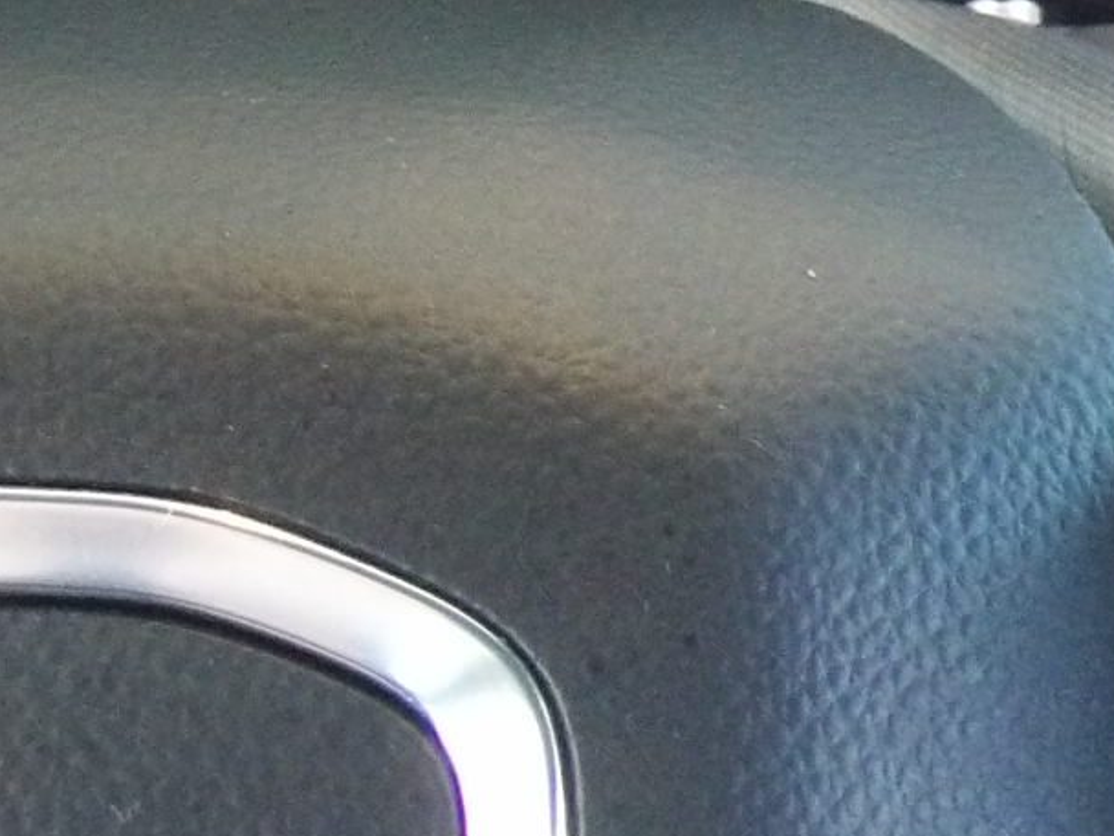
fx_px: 6308
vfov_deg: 7.6
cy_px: 695
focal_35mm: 196
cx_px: 1871
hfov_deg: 9.7
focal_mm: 8.2
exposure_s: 1/17
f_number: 3.8
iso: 800
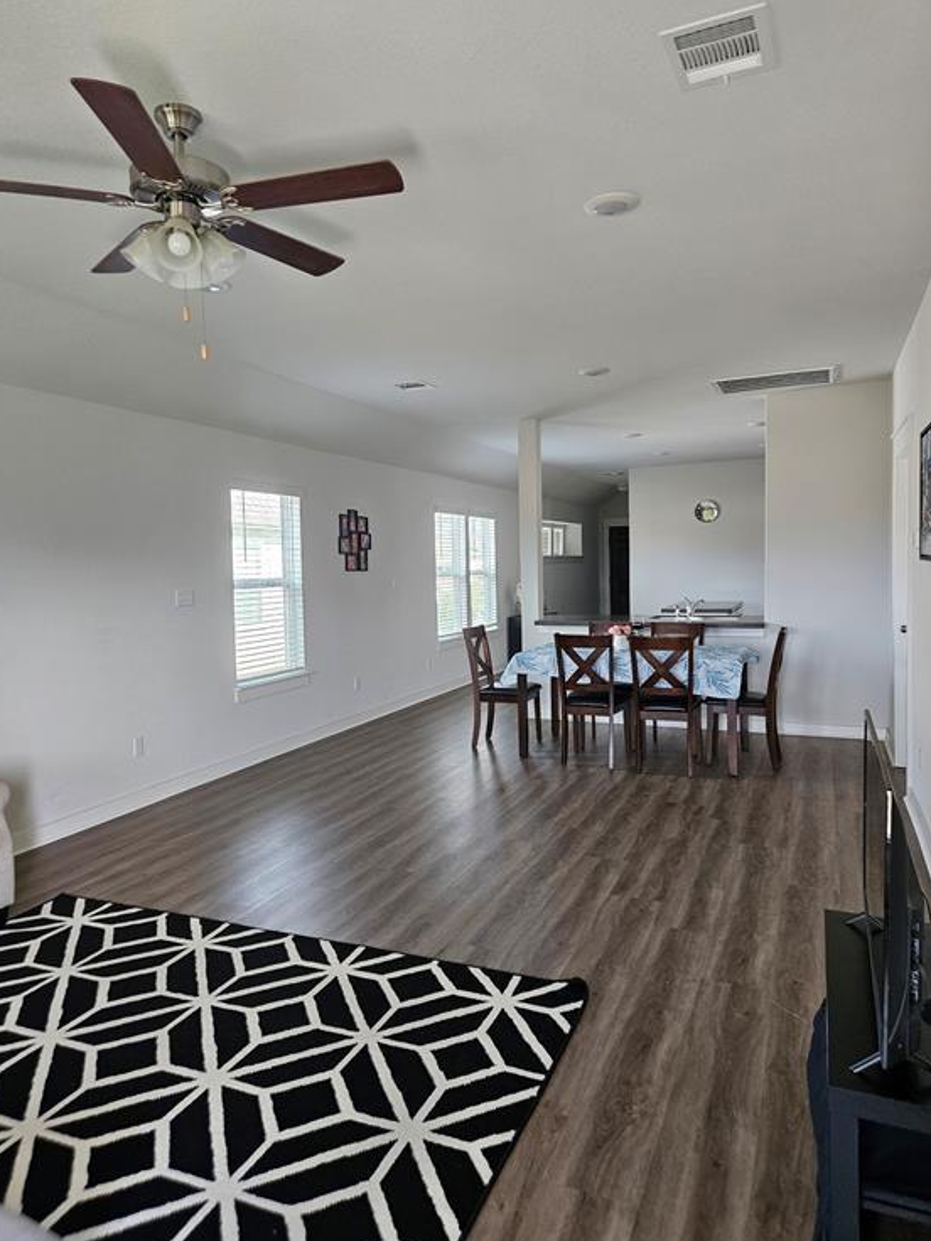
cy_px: 617
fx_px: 861
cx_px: 462
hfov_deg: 56.8
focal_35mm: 24
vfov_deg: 71.6
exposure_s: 1/120
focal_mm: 5.4
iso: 200
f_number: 1.8
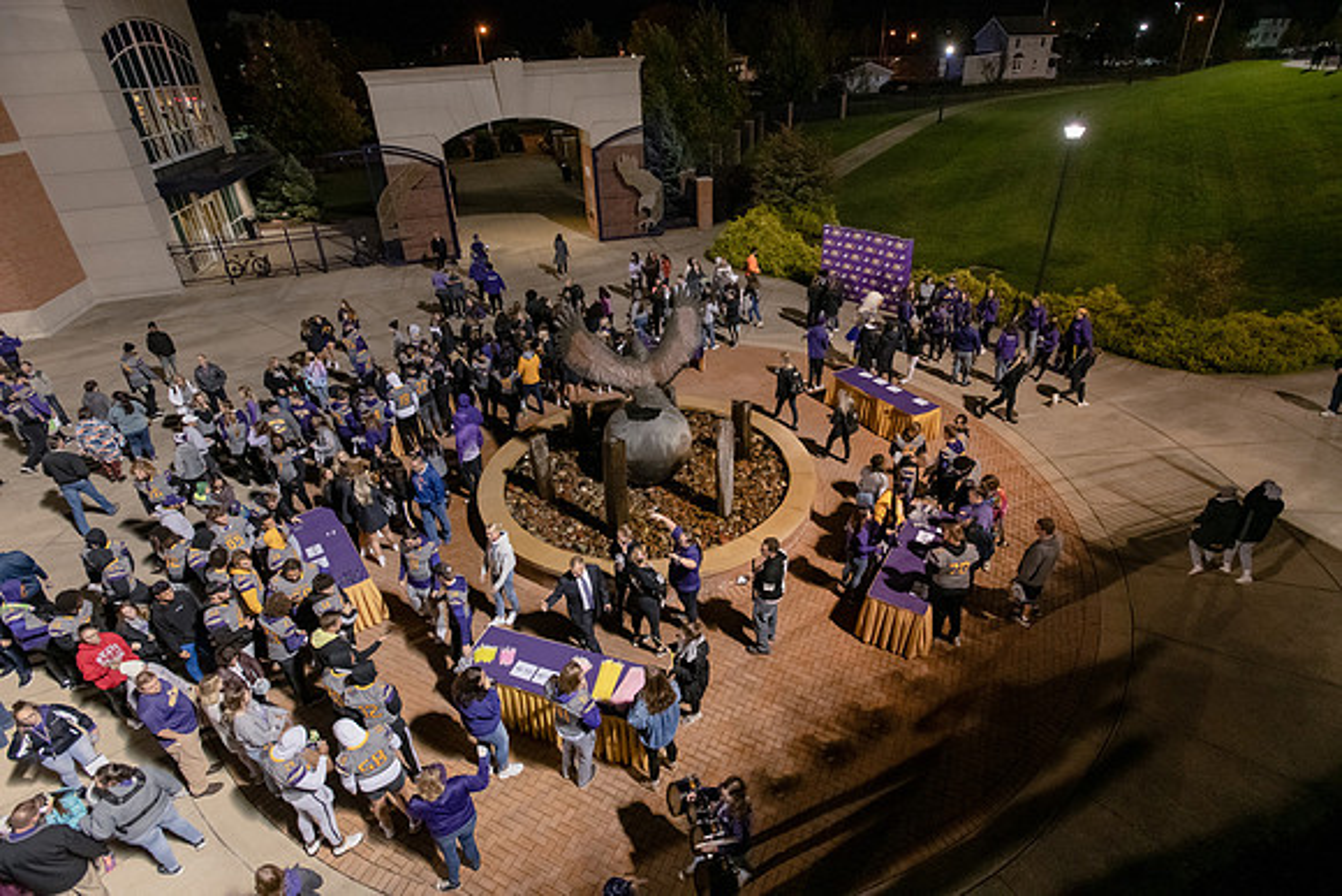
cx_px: 671
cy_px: 448
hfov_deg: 86.9
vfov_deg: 64.6
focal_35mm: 19
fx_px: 708
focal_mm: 19
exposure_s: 1/80
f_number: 5
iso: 4000
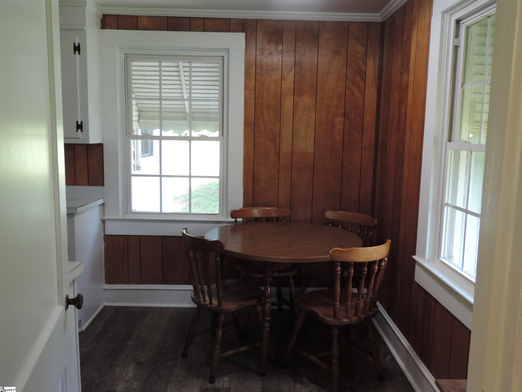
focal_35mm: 30
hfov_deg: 60.0
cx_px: 261
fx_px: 452
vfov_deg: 46.8
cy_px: 196
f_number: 3.1
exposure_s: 1/30
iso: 200
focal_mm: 5.3
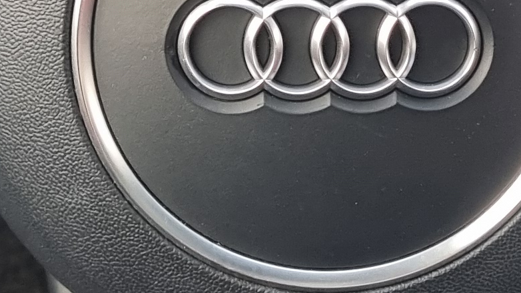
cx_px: 183
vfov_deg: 8.1
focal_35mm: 146
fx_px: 2017
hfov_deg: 14.7
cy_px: -202
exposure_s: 1/100
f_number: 1.8
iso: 160
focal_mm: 5.4
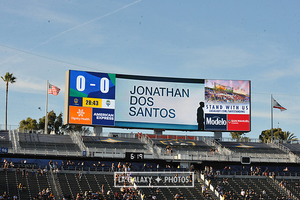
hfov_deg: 22.9
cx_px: 154
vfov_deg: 15.4
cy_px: 95
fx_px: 742
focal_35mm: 89
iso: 1600
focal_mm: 82
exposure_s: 1/1000
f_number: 16
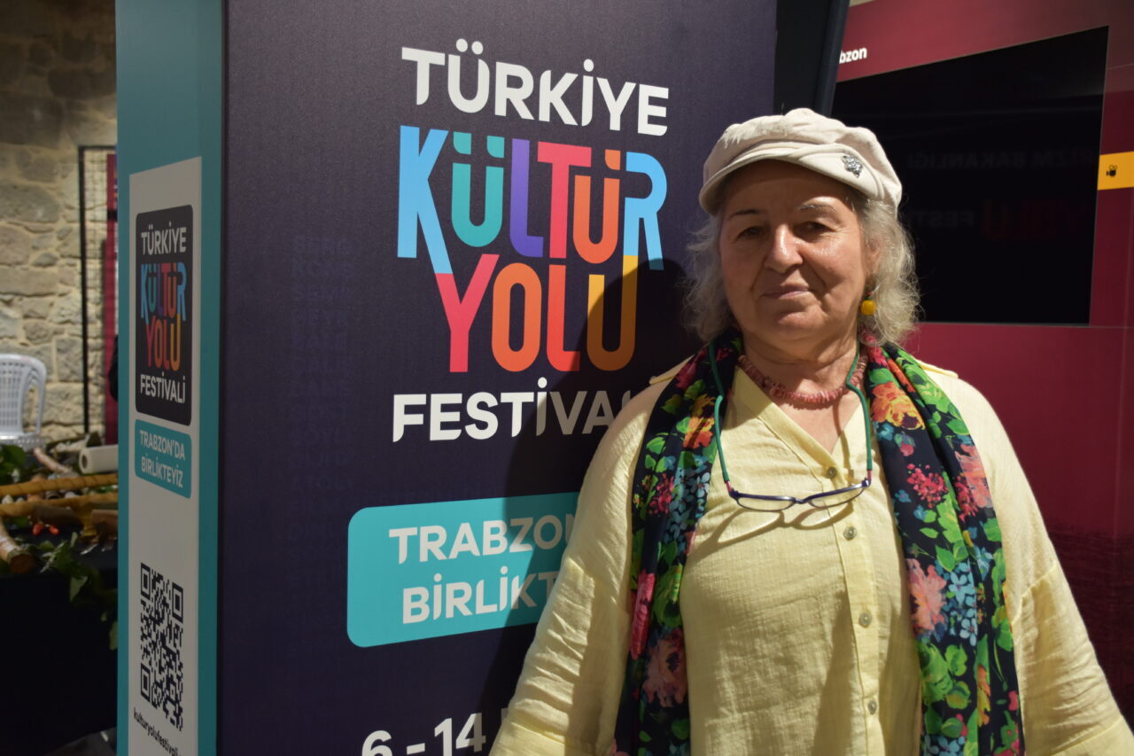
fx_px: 1228
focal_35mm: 39
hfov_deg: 49.6
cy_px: 378
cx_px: 567
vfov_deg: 34.2
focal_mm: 26
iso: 900
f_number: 4
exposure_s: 1/60
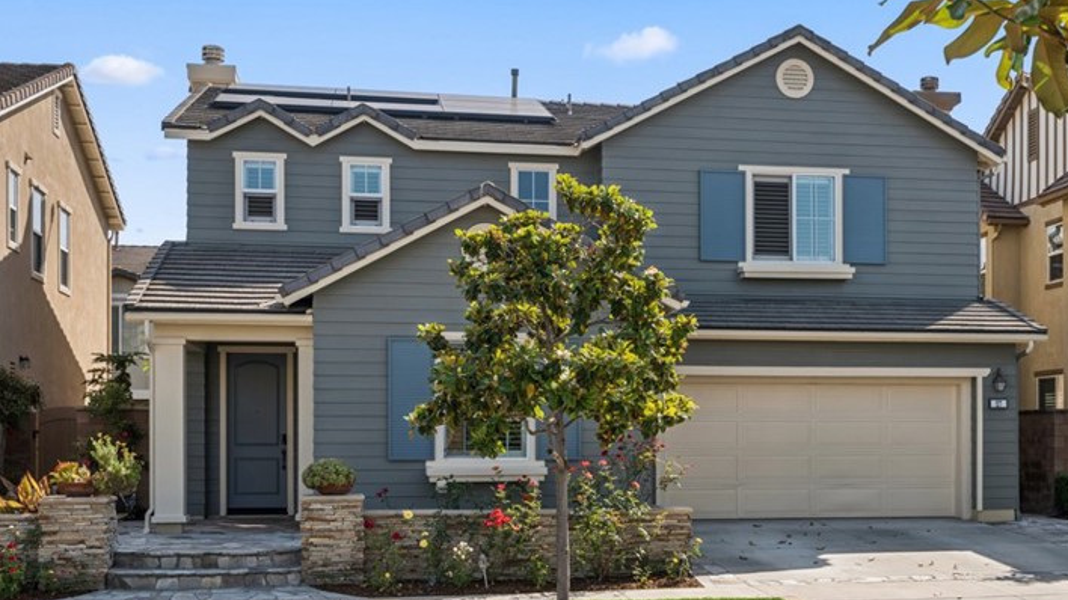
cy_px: 436
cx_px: 688
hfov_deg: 38.8
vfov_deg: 22.4
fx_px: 1501
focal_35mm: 53
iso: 80
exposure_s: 1/100
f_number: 9
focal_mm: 35
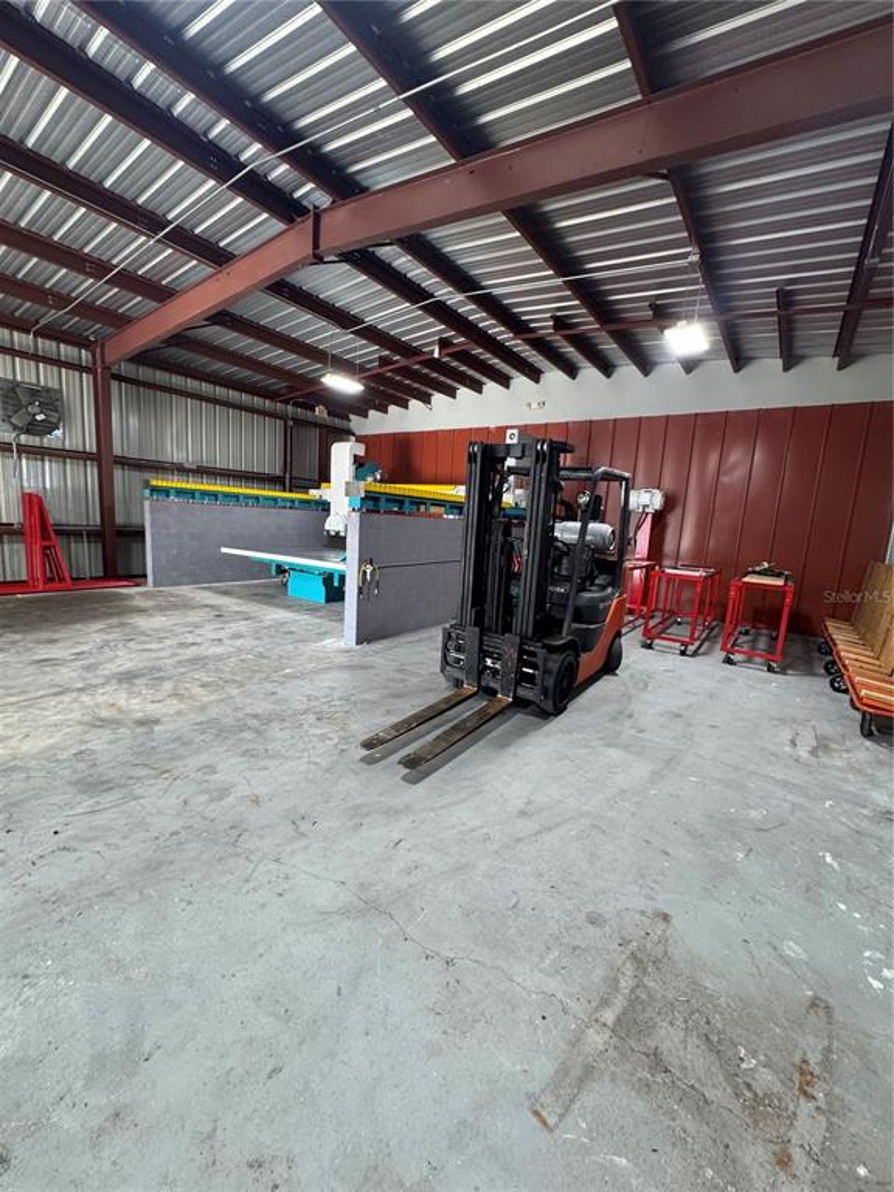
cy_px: 596
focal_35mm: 14
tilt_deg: -9.4
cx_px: 447
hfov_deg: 85.7
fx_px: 482
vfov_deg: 102.1
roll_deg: -3.7
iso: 200
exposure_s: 1/99
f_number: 2.2
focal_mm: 2.22
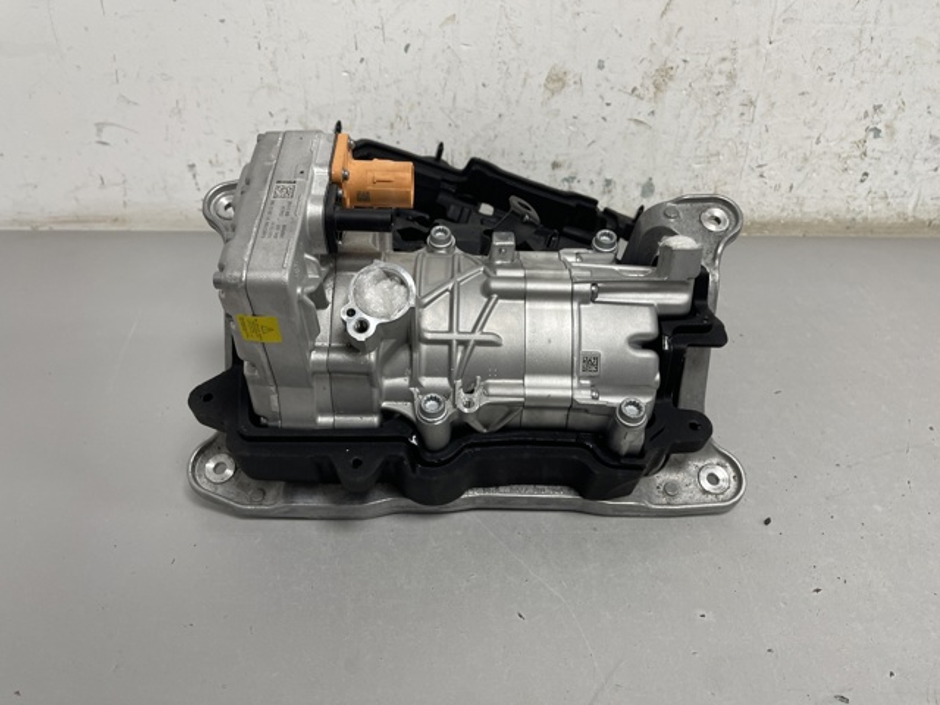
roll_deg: -1.2
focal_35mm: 25
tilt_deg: -31.1
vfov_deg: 54.9
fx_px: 679
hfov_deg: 69.4
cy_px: 352
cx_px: 470
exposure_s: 1/100
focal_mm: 5.1
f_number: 1.6
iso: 100
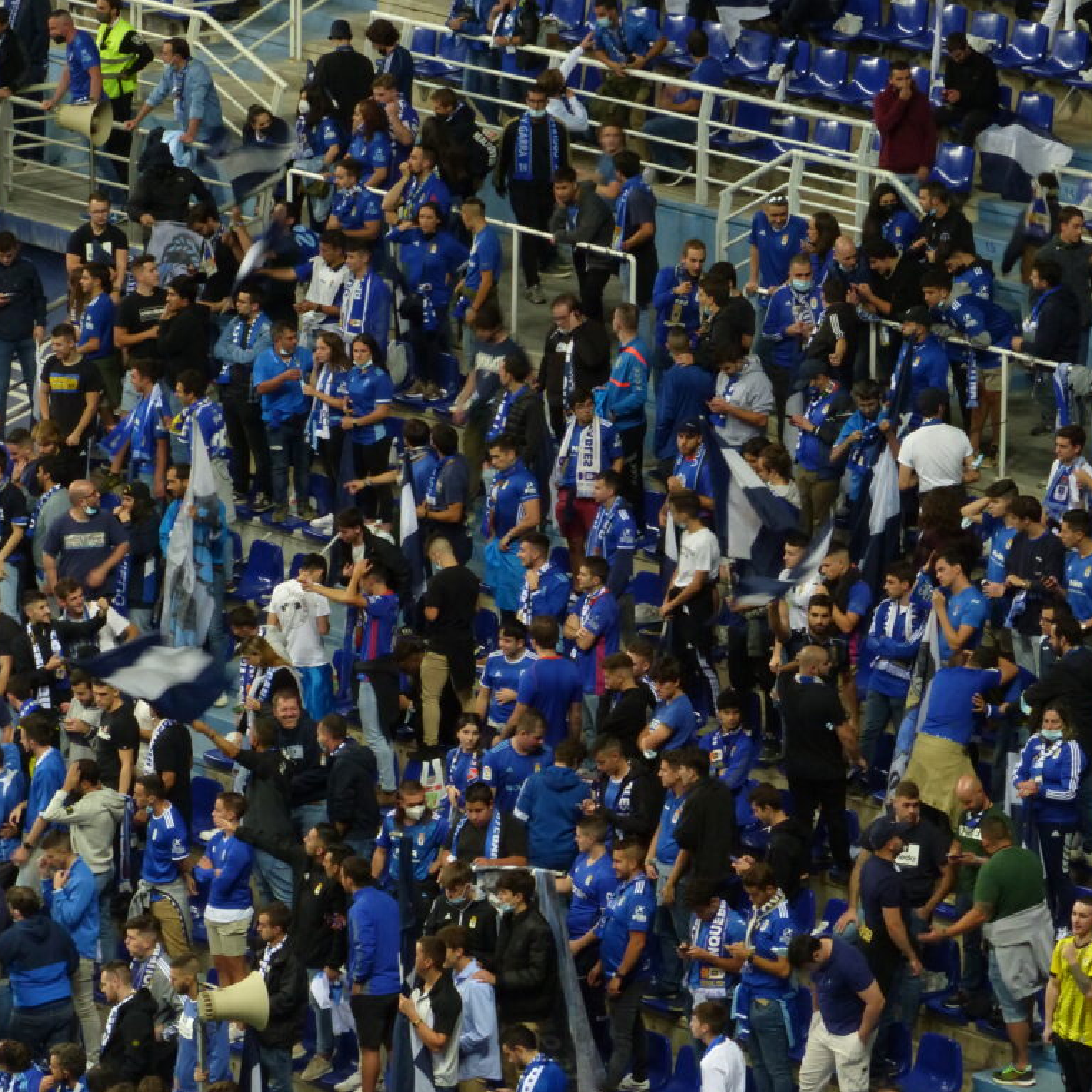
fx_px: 8494
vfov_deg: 7.4
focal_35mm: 238
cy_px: 547
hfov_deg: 7.4
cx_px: 605
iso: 400
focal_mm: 36.2
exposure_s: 1/20
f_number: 5.6
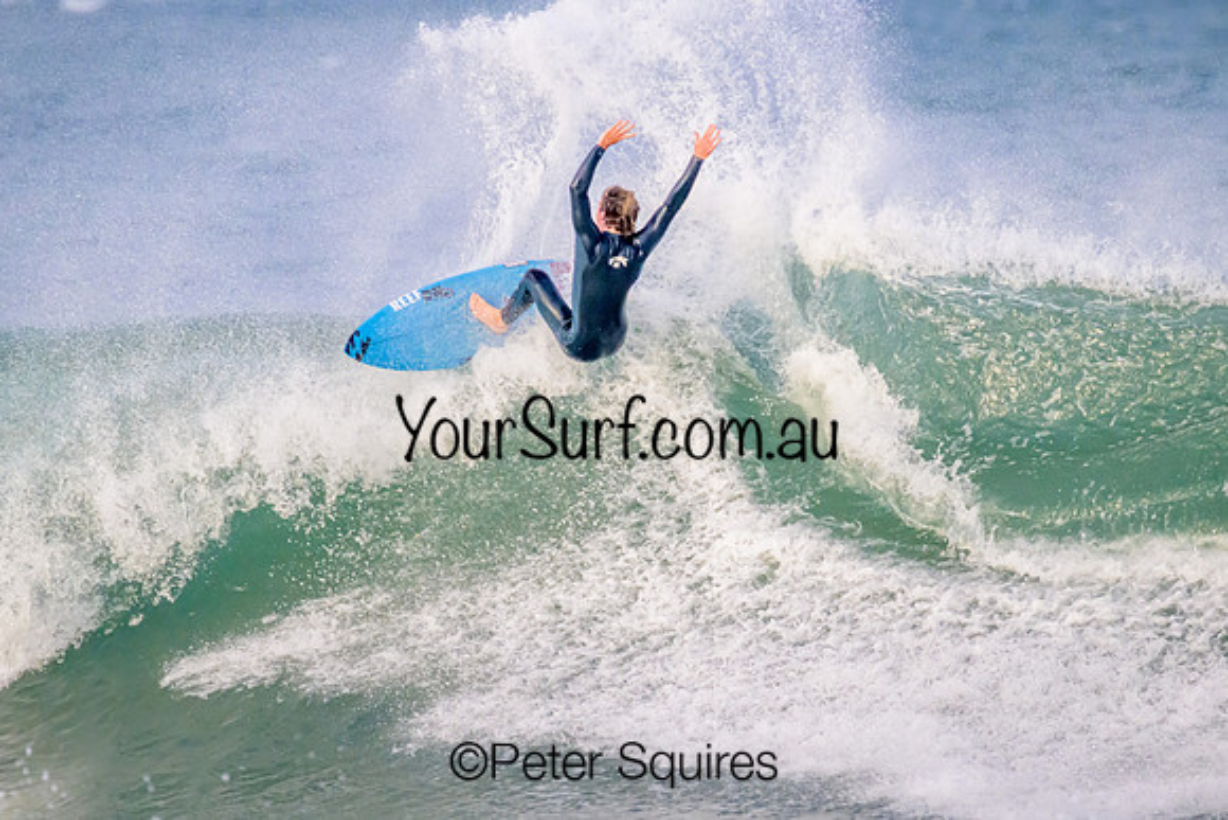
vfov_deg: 1.6
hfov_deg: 2.4
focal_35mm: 873
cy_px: 392
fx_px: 29780
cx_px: 642
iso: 4500
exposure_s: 1/2000
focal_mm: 800
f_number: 11
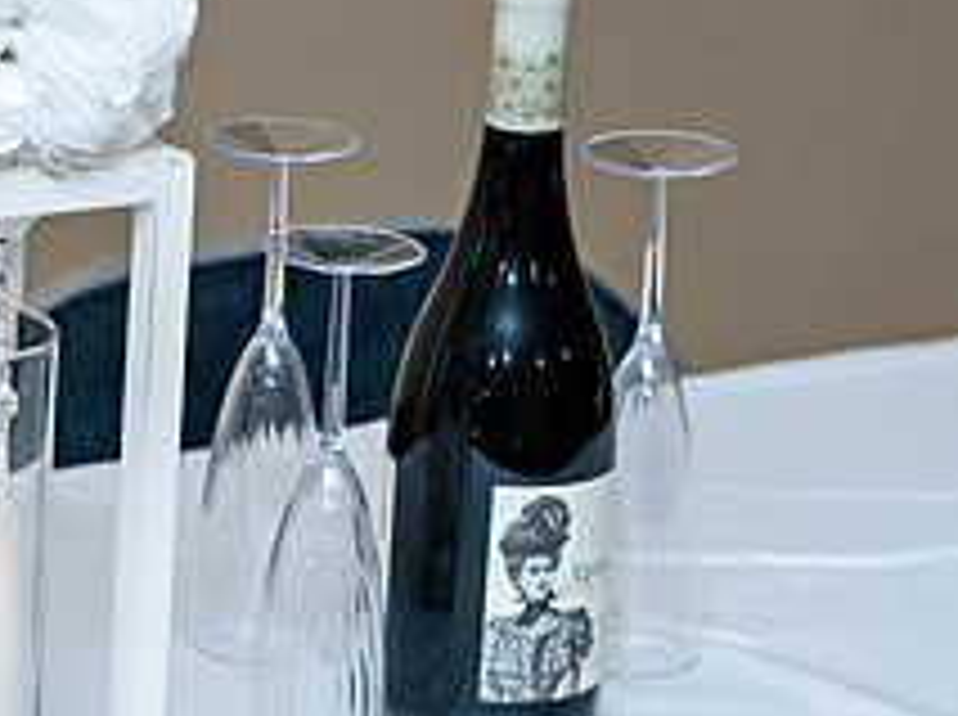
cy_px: 295
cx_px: -117
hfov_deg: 8.8
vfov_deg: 6.6
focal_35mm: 223
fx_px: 6161
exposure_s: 1/160
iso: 640
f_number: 5.6
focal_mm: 85
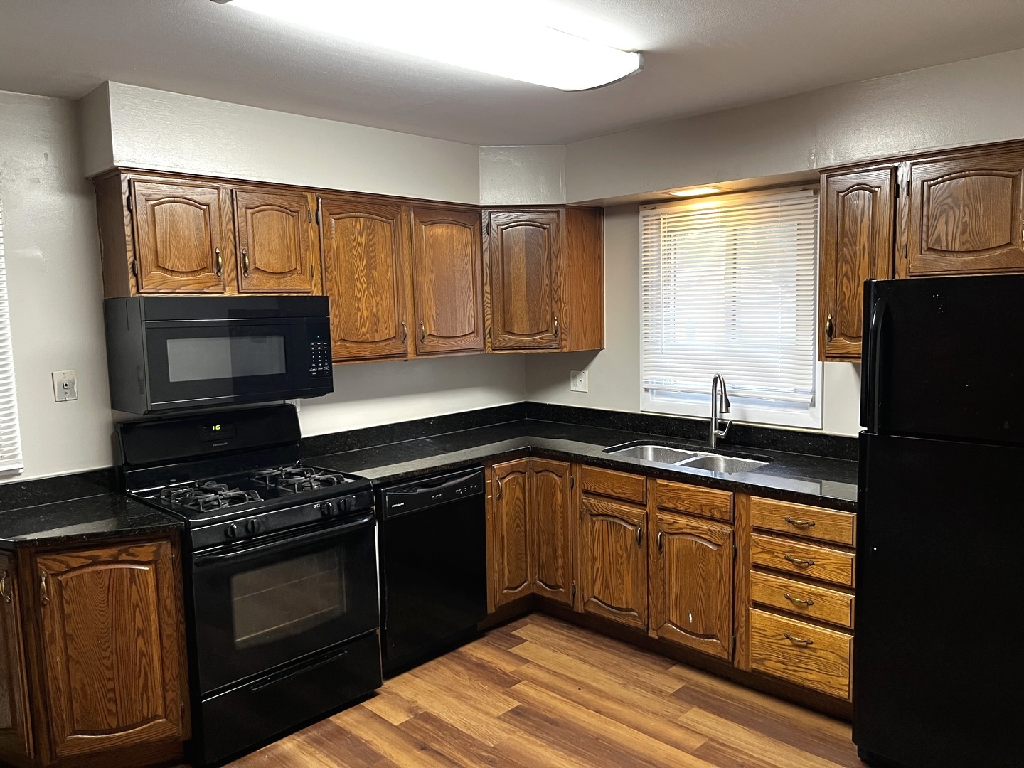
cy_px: 384
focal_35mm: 26
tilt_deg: -6.6
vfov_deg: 53.1
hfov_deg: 67.3
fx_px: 769
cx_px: 512
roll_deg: +1.4
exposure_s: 1/60
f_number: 1.6
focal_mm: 5.1
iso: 400
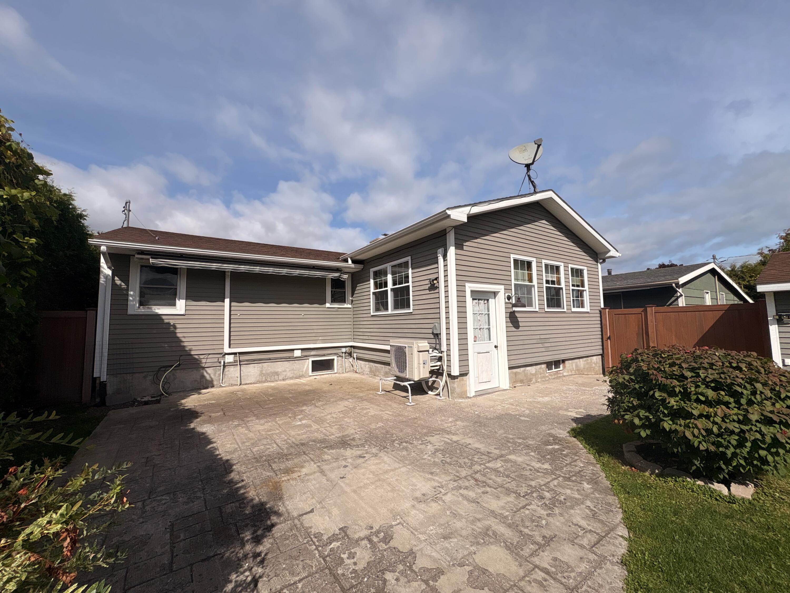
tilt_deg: +6.0
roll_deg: +0.3
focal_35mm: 14
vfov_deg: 85.7
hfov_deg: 102.1
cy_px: 296
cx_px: 395
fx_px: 320
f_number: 2.2
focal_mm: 2.22
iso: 50
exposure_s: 1/4630
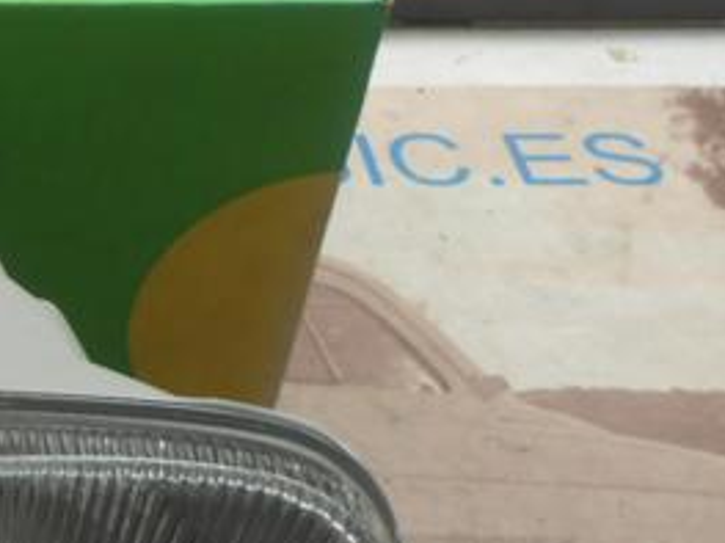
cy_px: 529
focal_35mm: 79
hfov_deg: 22.1
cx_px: -223
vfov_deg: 18.2
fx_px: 1654
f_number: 3.5
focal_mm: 4.6
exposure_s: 1/30
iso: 100
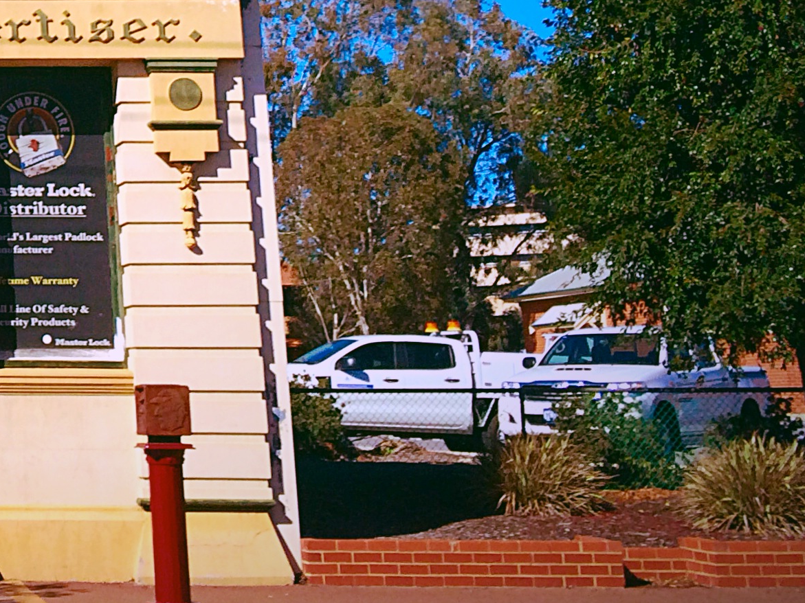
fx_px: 1930
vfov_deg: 17.2
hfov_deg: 21.2
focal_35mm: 83
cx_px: -264
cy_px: -56
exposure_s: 1/3165
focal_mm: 4.12
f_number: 2.2
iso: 40
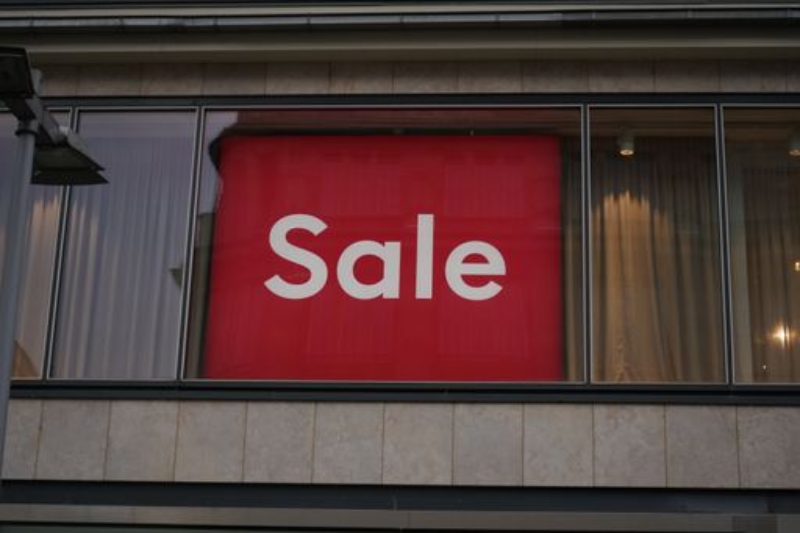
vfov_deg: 19.4
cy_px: 266
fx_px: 1555
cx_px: 400
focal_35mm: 70
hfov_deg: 28.9
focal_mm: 70
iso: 125
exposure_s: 1/125
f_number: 5.6
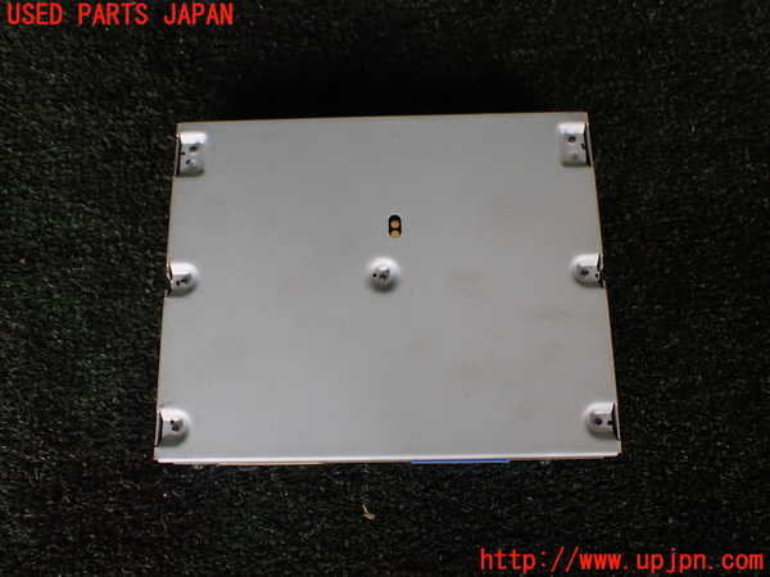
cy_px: 288
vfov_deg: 46.8
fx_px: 667
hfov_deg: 60.0
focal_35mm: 30
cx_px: 385
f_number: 2.3
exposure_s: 1/125
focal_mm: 5.4
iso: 200
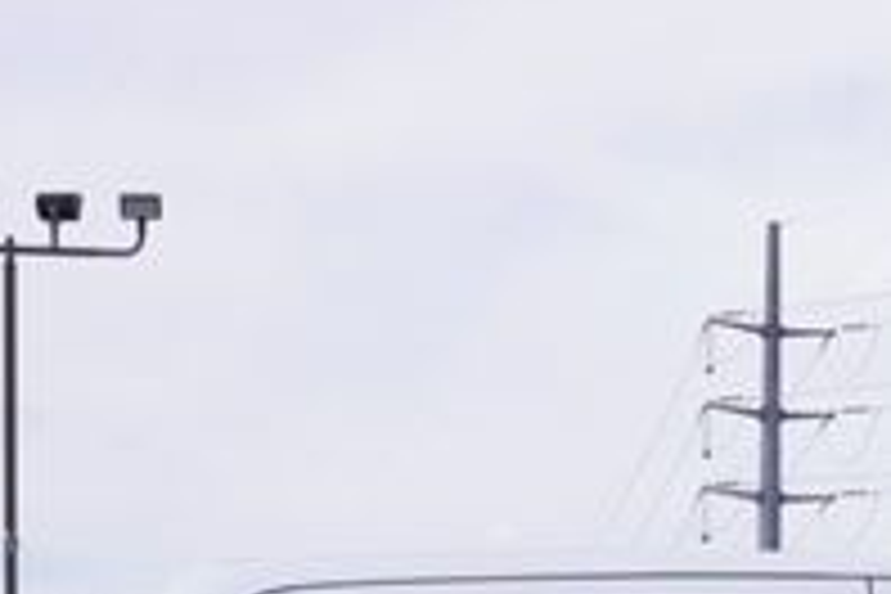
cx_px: 666
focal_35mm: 124
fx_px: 3069
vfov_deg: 10.0
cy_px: 1305
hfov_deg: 16.4
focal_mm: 16
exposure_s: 1/160
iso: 100
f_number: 10
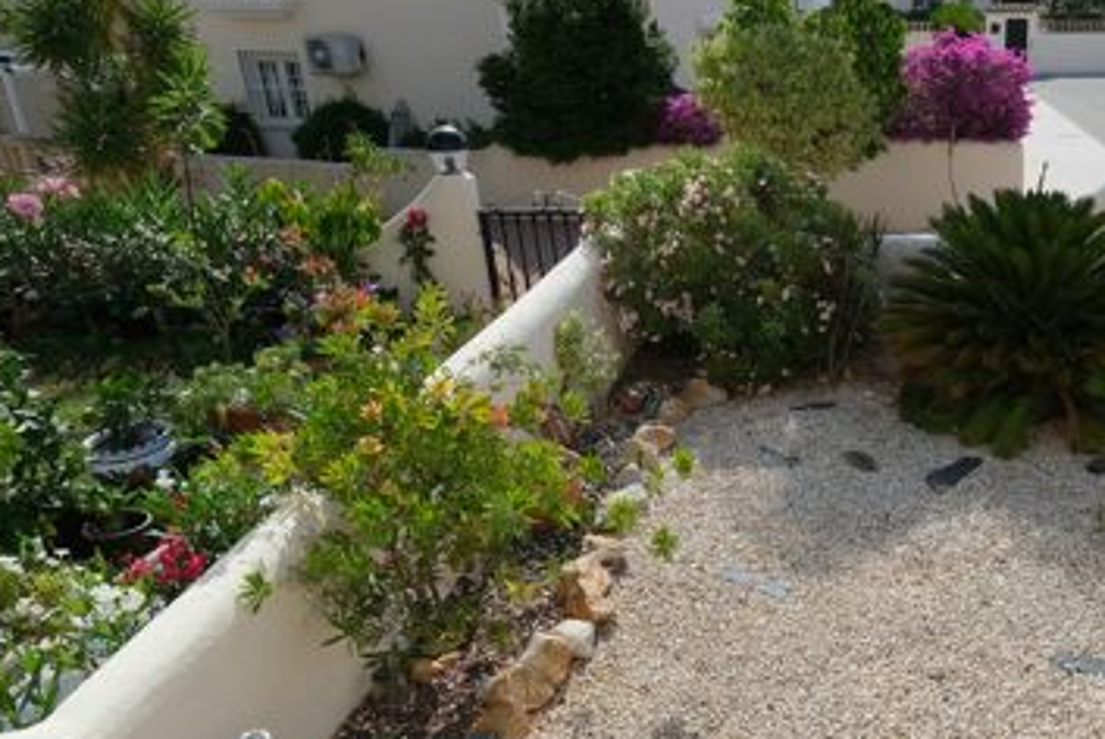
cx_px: 909
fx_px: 922
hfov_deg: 56.6
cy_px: 568
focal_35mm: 30
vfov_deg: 42.1
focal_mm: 10
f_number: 8
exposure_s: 1/680
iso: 320
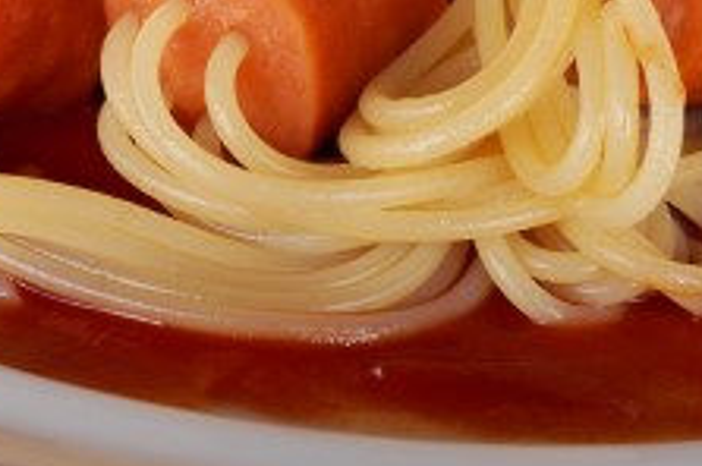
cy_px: 123
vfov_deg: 12.5
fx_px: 2129
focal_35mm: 109
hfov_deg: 18.7
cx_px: 294
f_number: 6.3
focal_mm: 27
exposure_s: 1/125
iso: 100
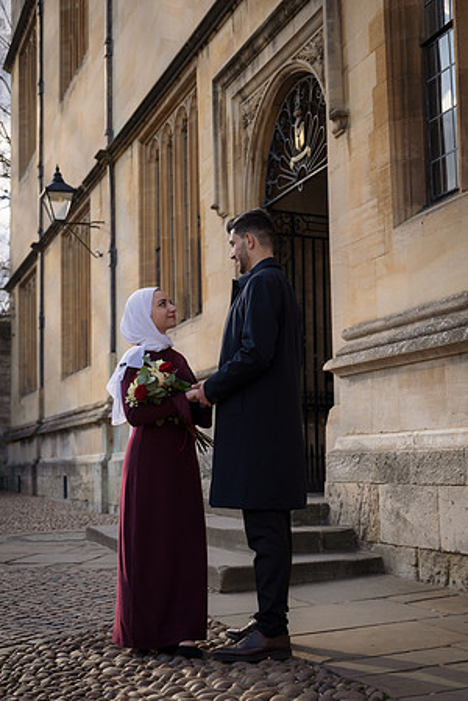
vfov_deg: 38.2
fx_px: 1014
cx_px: 234
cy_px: 350
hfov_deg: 26.0
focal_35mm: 52
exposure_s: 1/400
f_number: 4
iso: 100
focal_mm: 52
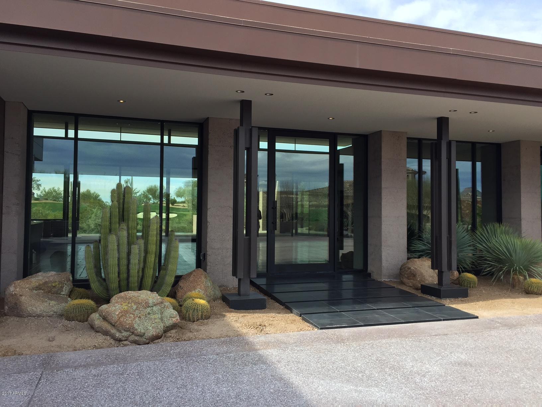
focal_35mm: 29
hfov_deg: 61.7
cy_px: 204
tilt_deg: +1.8
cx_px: 271
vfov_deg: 48.2
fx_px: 454
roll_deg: -0.6
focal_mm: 4.15
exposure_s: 1/618
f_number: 2.2
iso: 32
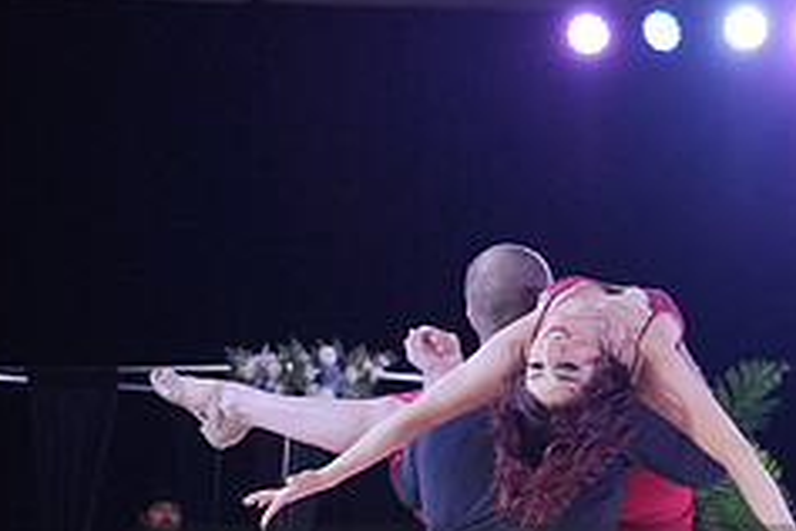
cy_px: 613
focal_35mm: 208
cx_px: 500
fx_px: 4599
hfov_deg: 9.9
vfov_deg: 6.6
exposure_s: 1/500
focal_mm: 85
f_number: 4
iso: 2000
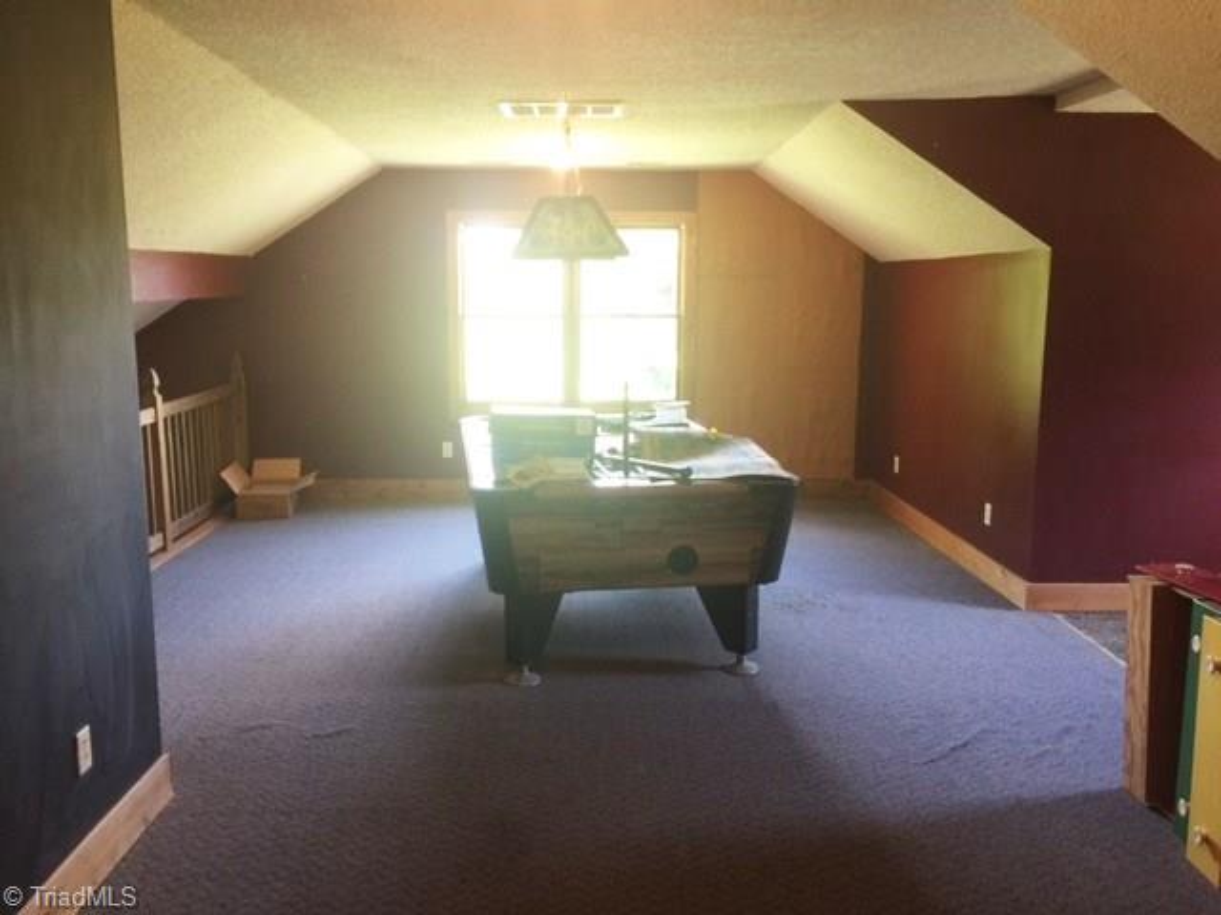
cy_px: 458
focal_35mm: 29
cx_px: 610
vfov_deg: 48.2
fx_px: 1023
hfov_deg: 61.7
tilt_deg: -8.5
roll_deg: -1.6
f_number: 2.2
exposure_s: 1/15
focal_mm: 4.15
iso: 64
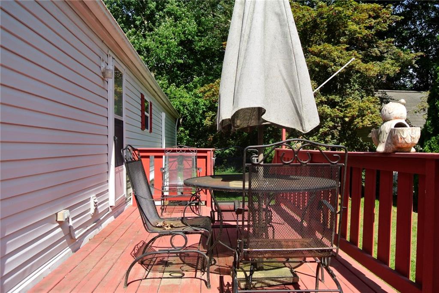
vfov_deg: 45.0
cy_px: 146
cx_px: 220
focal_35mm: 29
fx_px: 354
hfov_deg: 63.6
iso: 100
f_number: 4.5
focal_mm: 11
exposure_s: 1/500
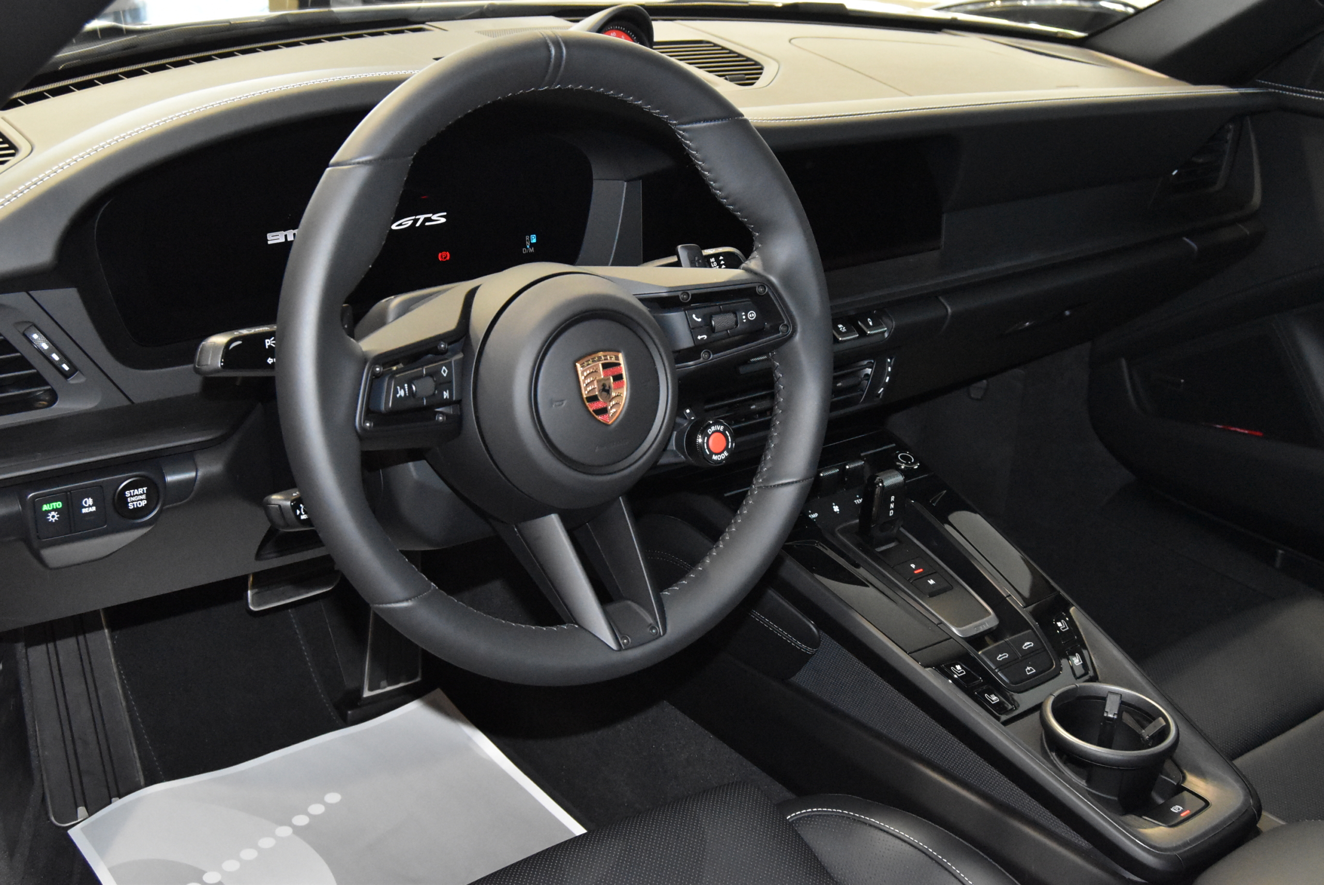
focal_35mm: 39
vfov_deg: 34.3
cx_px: 662
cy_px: 442
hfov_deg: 49.5
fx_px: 1435
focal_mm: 26
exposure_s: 1/60
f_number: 8
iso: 6400
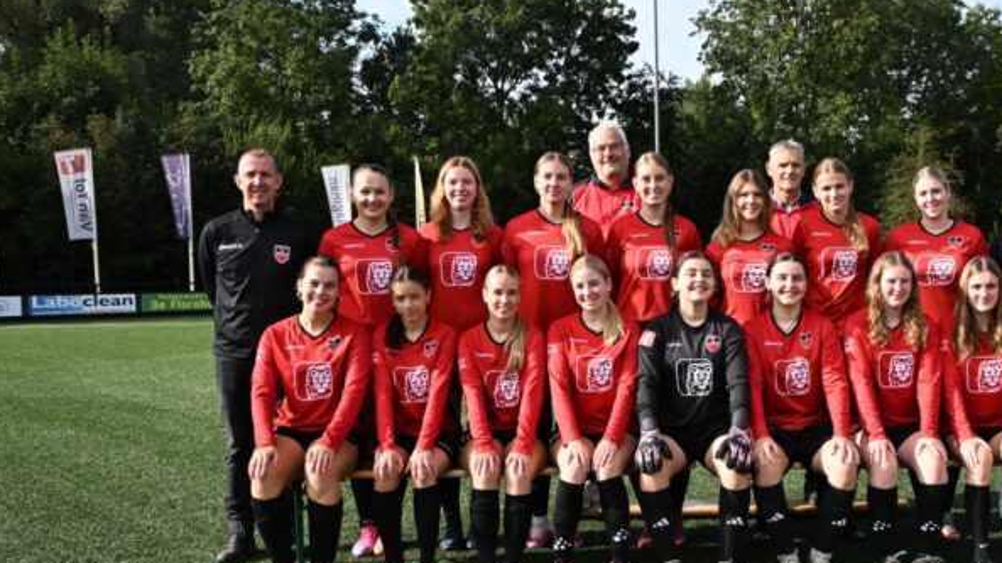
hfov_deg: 48.6
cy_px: 322
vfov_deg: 28.9
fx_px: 1089
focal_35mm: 41
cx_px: 669
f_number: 4.8
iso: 200
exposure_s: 1/800
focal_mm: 19.5
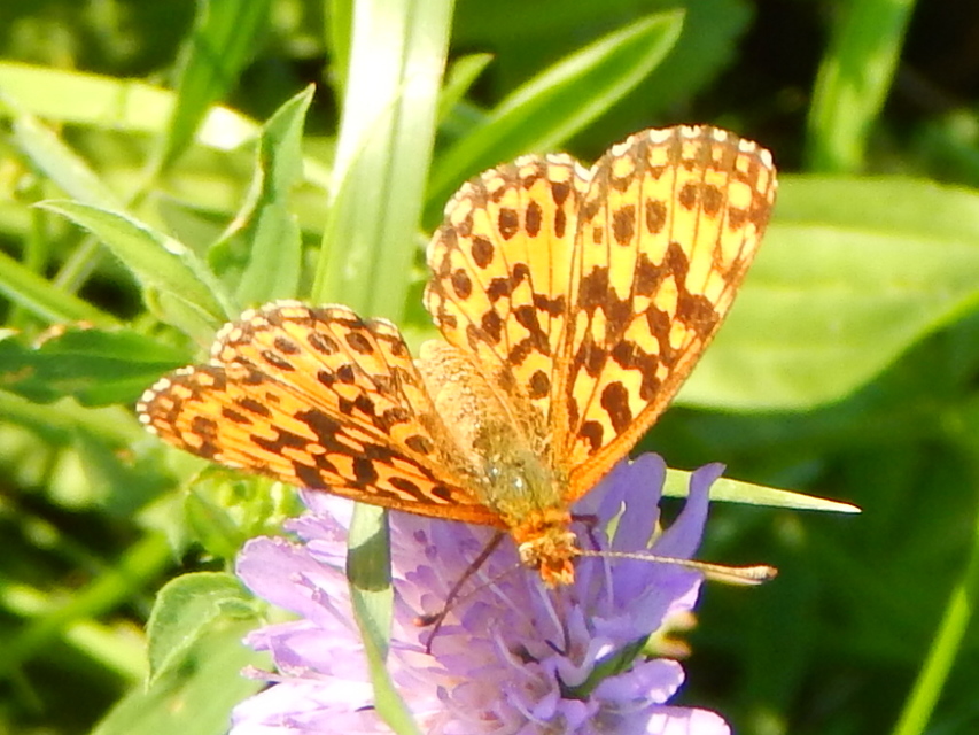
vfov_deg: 13.0
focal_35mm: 114
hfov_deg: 17.3
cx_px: 490
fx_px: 3225
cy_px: 368
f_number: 4.6
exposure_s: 1/200
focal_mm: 20.5
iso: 125
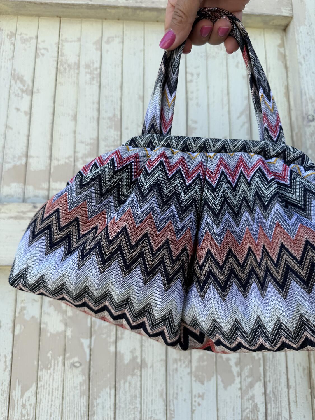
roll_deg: -0.2
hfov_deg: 56.8
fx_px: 291
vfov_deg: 71.6
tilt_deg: +2.9
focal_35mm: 24
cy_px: 210
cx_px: 158
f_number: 1.78
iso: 80
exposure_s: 1/979
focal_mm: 6.76
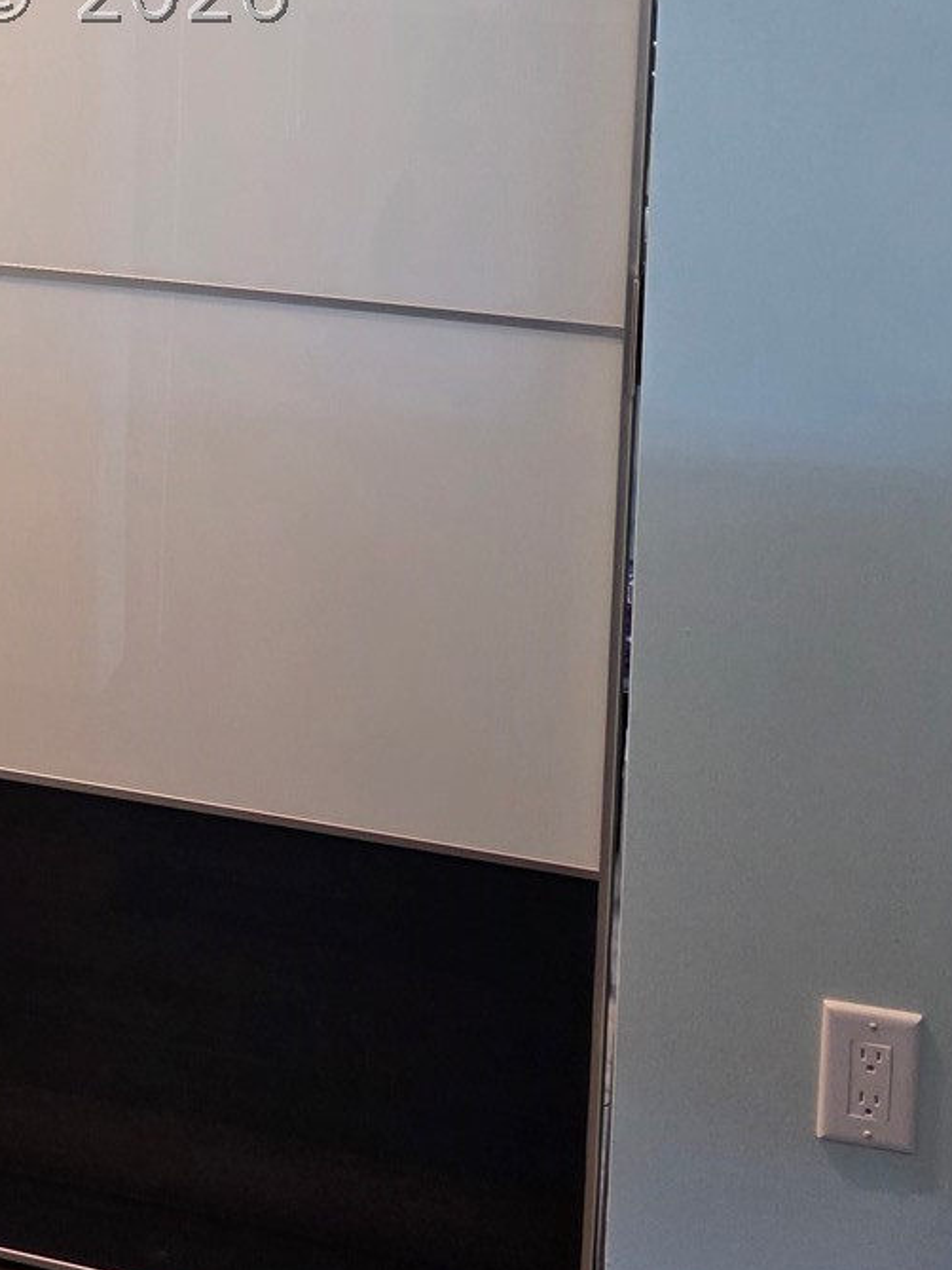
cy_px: -11
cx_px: 176
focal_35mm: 55
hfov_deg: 26.0
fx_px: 2016
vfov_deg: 32.1
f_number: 1.7
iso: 400
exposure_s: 1/120
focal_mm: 6.3
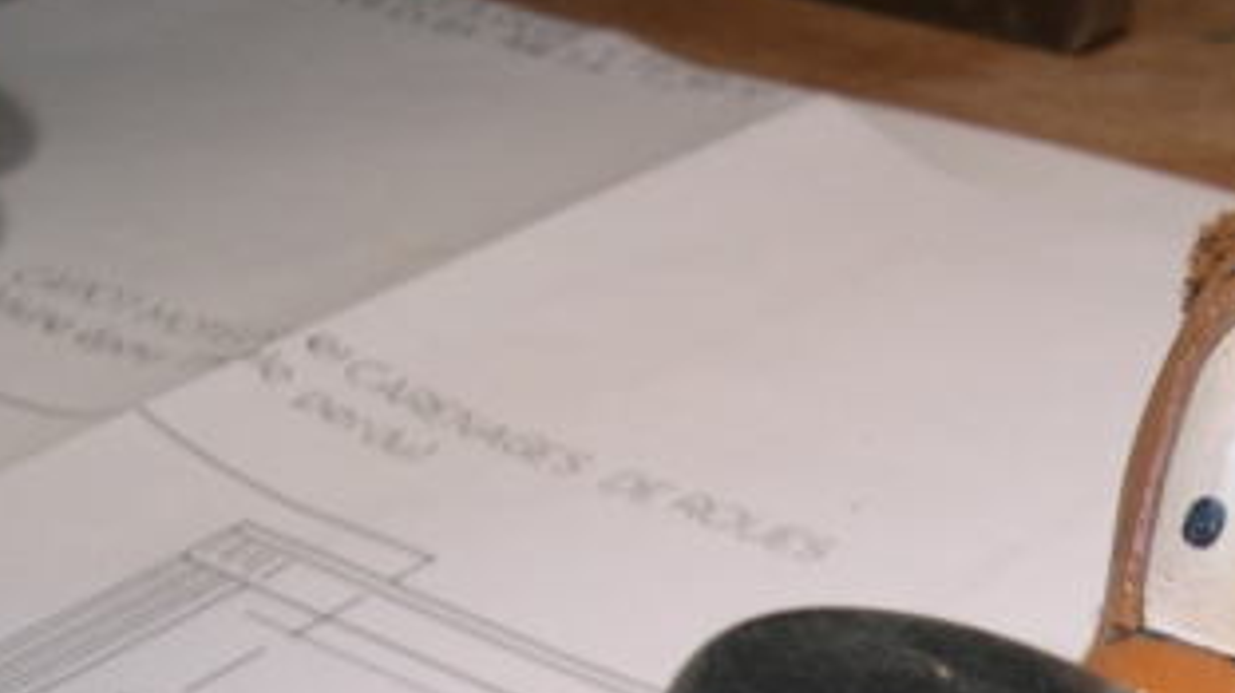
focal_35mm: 85
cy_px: 931
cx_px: 1231
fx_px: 2782
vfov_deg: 13.6
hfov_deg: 24.0
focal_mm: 8
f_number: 2.8
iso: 100
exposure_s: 1/32.4
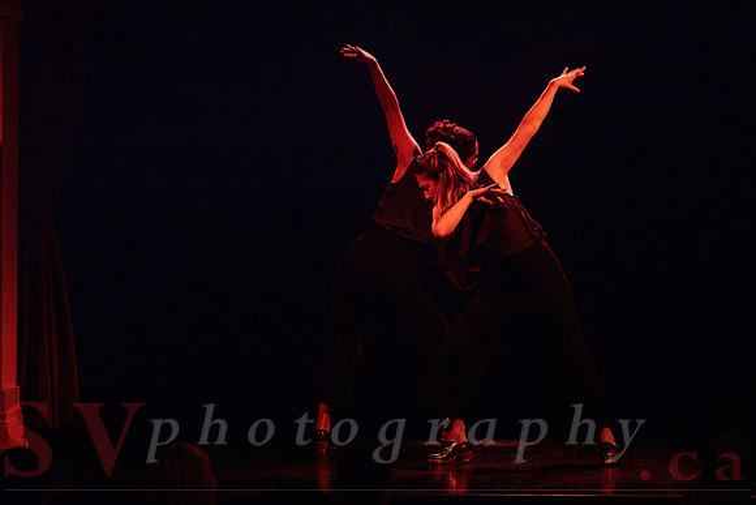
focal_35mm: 156
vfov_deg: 8.8
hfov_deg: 13.2
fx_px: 3279
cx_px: 378
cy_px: 234
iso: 1600
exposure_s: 1/200
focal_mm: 130
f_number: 2.8
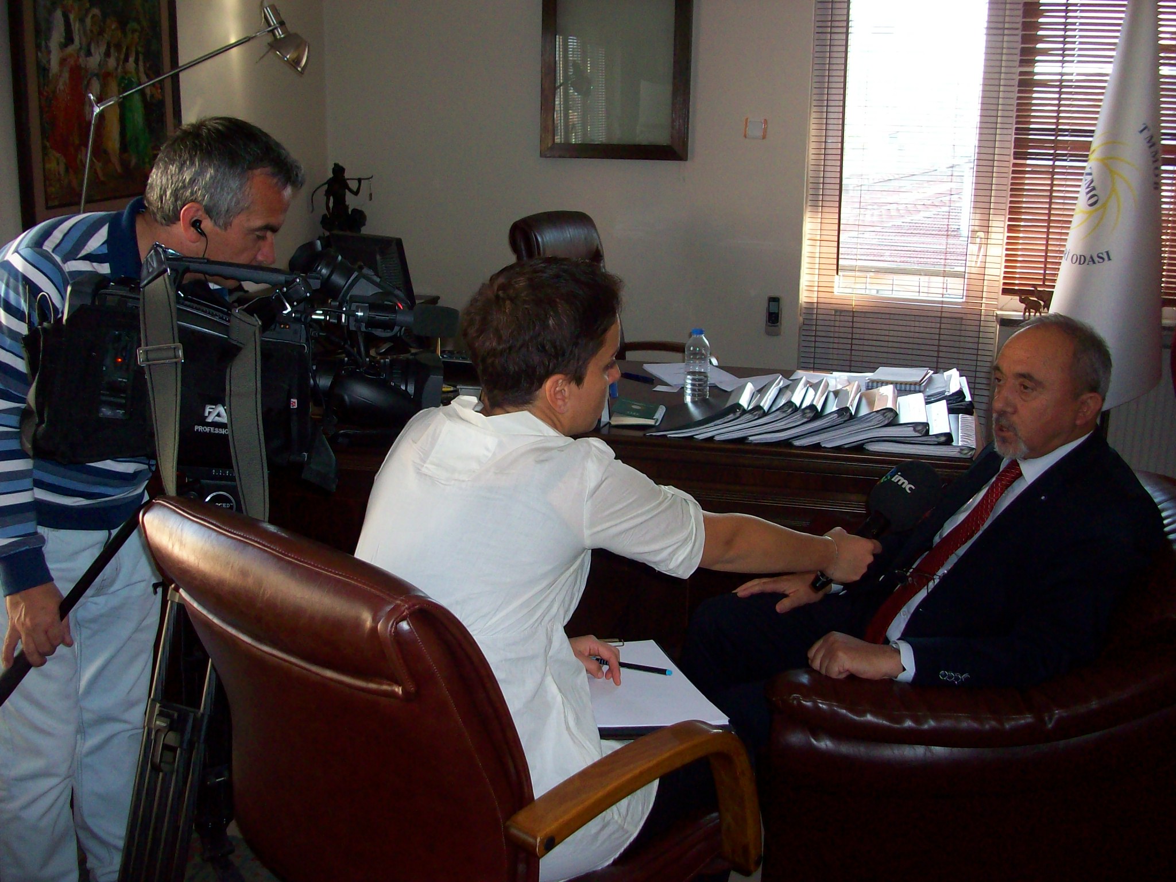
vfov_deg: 41.8
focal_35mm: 34
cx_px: 588
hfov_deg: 54.0
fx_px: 1155
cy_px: 441
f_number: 2.8
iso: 160
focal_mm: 5.7
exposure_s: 1/60
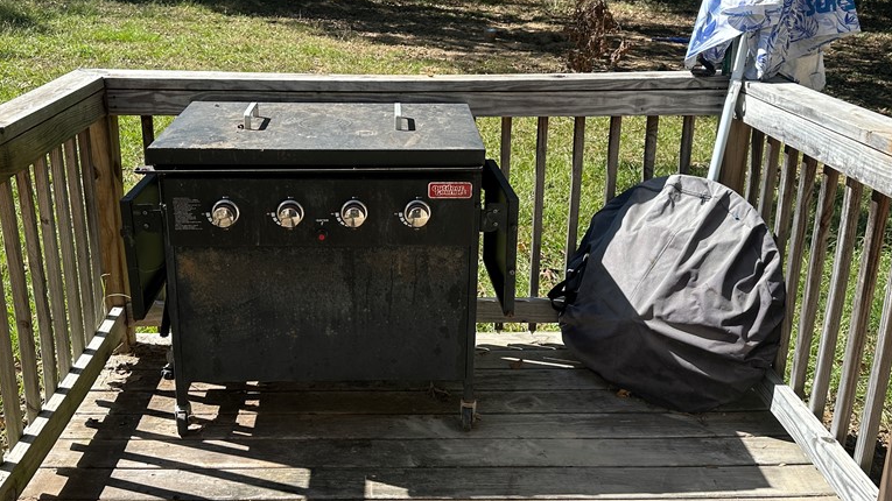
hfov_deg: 56.6
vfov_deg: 33.7
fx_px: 828
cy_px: 226
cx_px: 408
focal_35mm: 35
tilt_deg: -17.7
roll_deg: -0.4
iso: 80
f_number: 1.78
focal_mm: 6.86
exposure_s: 1/1949
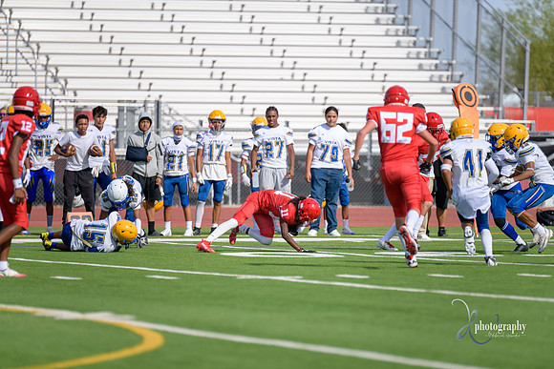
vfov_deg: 4.6
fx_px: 4618
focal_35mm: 300
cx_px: 277
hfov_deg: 6.9
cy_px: 184
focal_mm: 300
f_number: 2.8
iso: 200
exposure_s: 1/3200
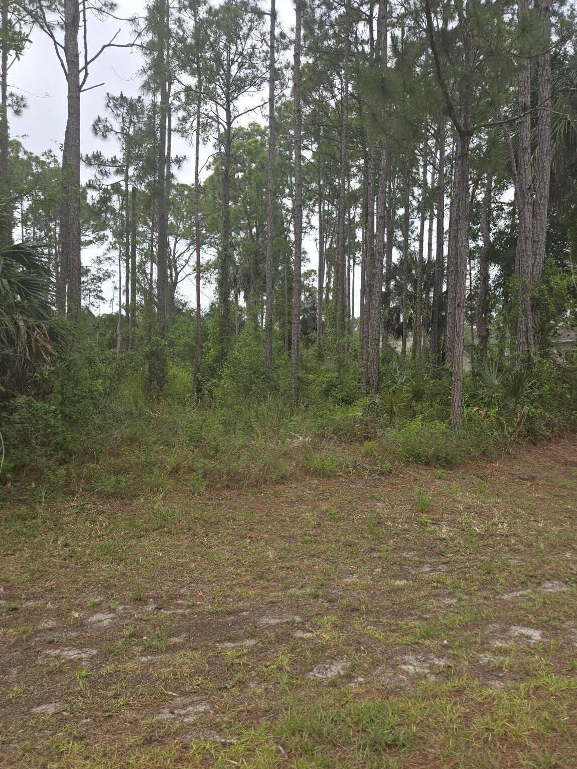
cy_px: 398
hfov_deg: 46.7
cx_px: 317
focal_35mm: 30
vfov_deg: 59.9
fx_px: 667
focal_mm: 5.4
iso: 25
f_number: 1.8
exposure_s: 1/845
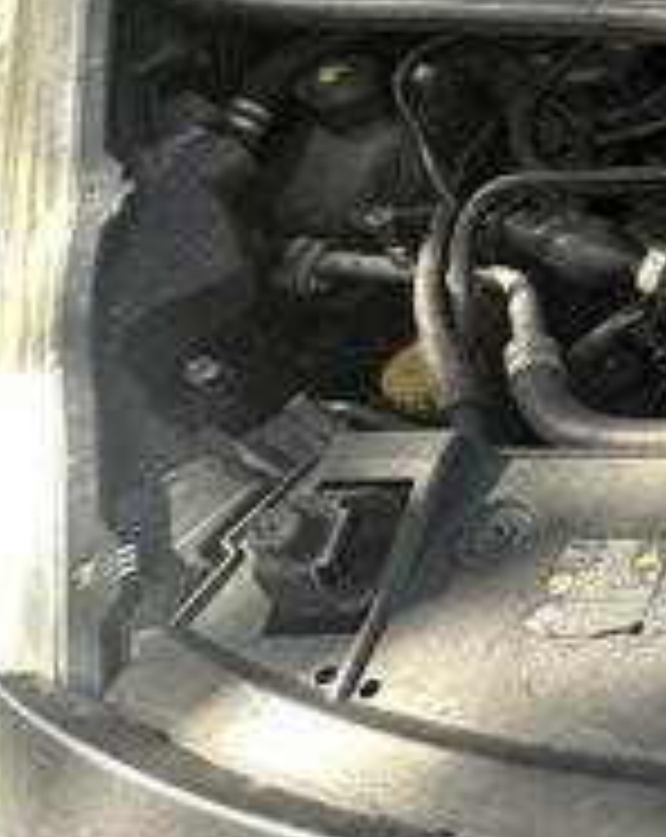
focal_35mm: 48
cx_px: 1354
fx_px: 1187
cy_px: 214
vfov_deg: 37.9
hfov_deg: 18.7
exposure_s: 1/115
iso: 40
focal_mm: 2.22
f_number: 2.2
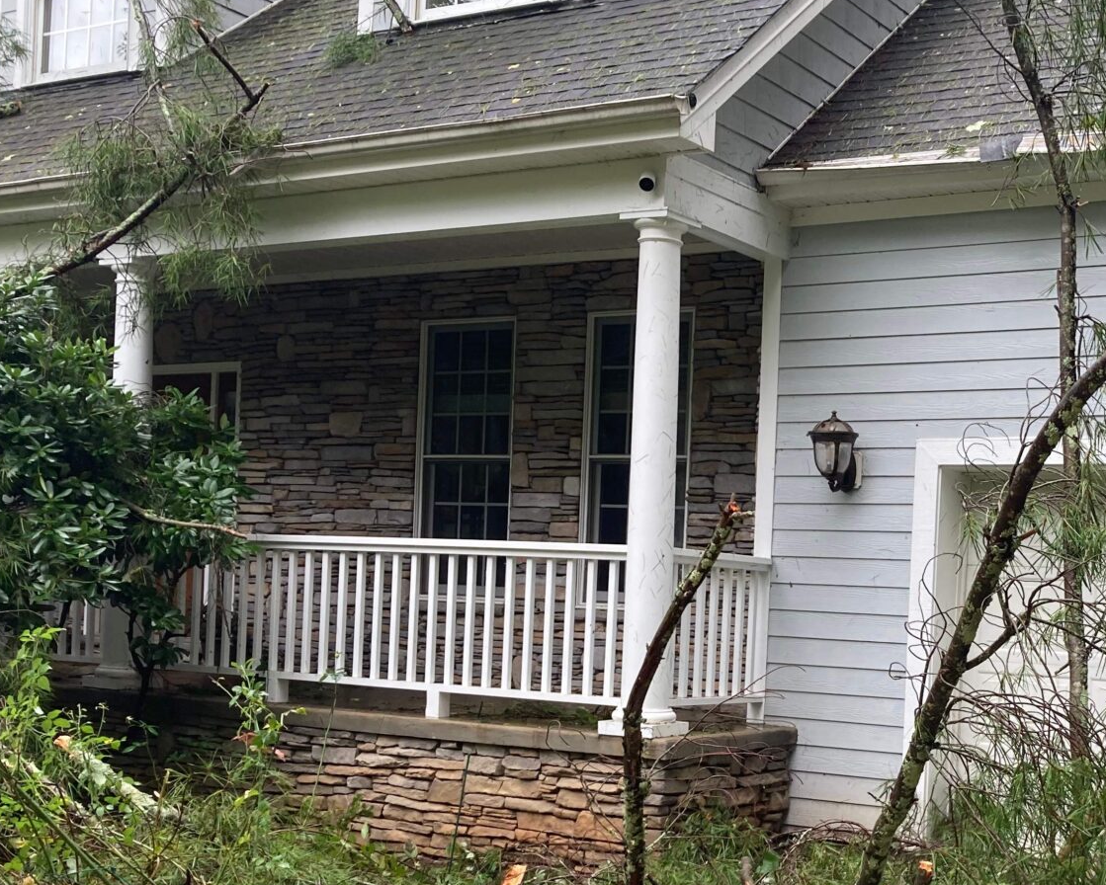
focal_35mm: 50
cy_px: 657
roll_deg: -3.5
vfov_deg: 29.8
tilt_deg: -1.6
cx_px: 875
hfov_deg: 36.2
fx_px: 1637
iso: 40
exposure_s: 1/121
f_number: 1.8
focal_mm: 3.99
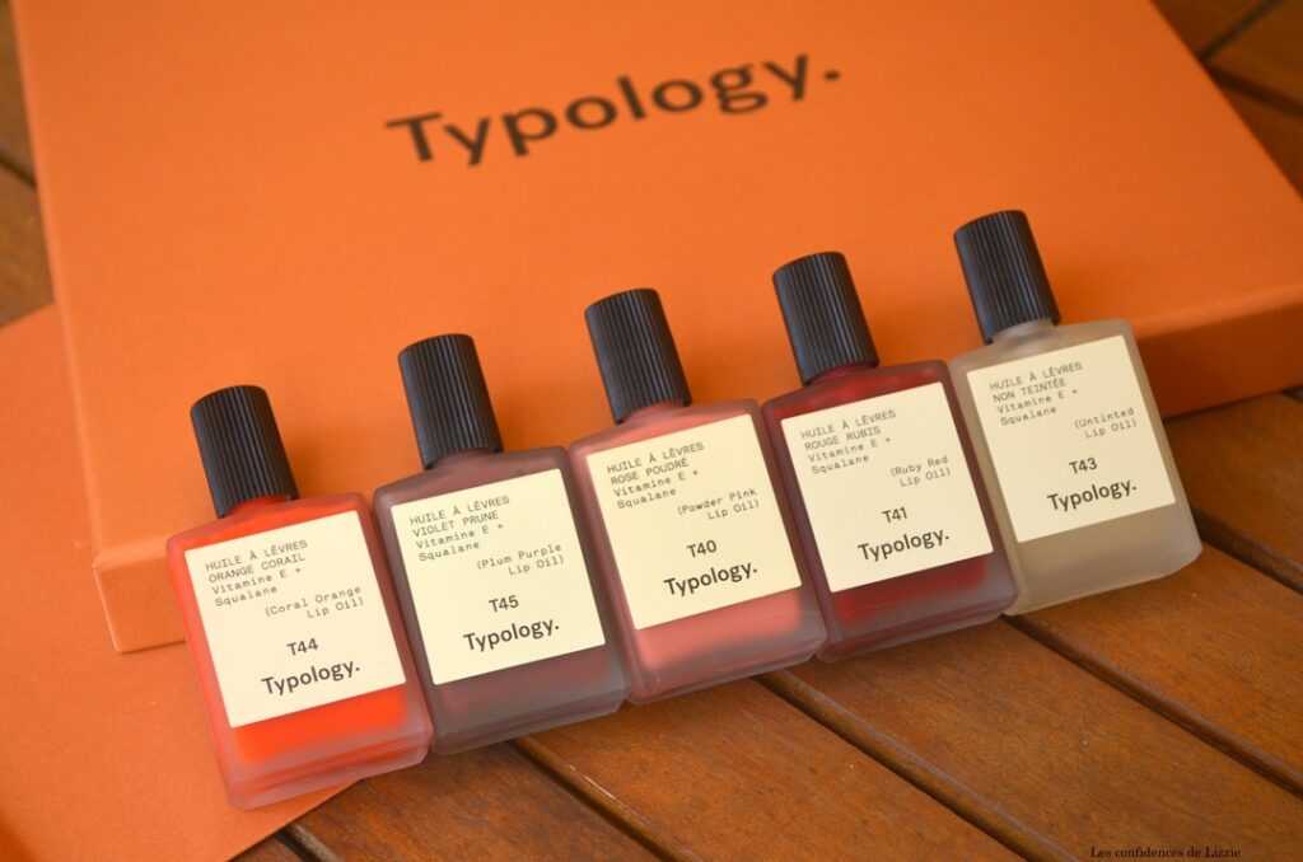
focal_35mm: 69
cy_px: 431
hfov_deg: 29.3
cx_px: 652
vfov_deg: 19.6
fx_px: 2492
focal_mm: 46
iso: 200
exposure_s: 1/160
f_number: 6.3
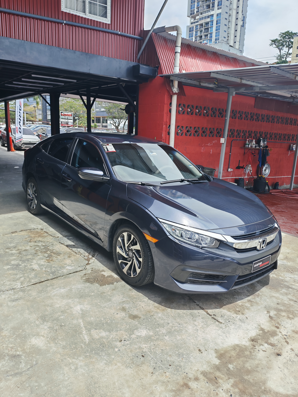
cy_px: 198
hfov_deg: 51.4
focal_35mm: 27
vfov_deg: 65.3
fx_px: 310
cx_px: 149
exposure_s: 1/760
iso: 50
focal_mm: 6.12
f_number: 1.9
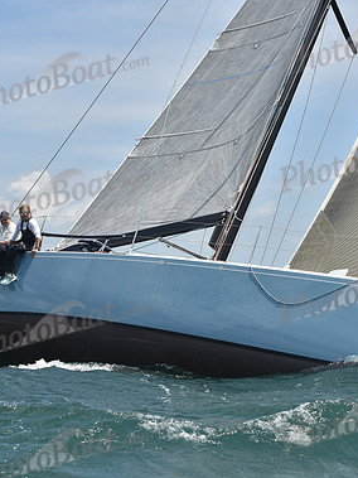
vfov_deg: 19.1
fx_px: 1421
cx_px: 216
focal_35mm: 103
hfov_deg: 14.3
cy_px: 243
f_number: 7.1
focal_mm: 70
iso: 250
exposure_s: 1/1250
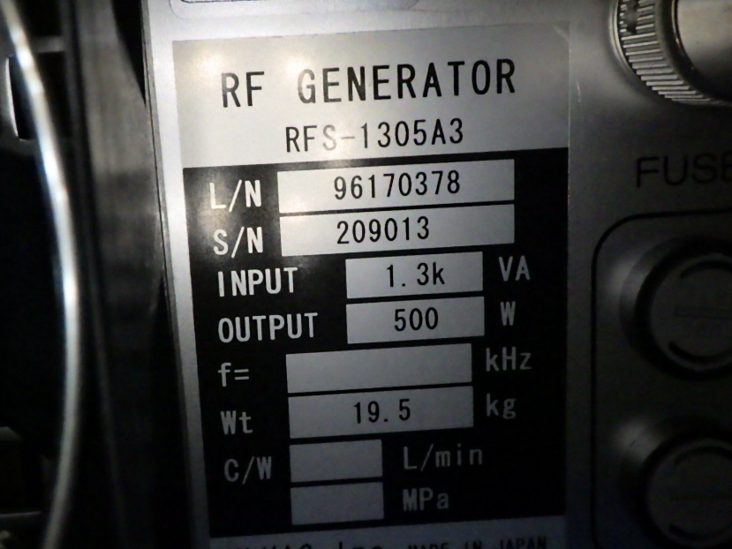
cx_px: 308
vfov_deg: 34.3
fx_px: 888
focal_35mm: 42
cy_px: 303
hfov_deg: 44.6
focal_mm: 6.1
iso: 1250
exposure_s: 1/50
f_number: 3.8
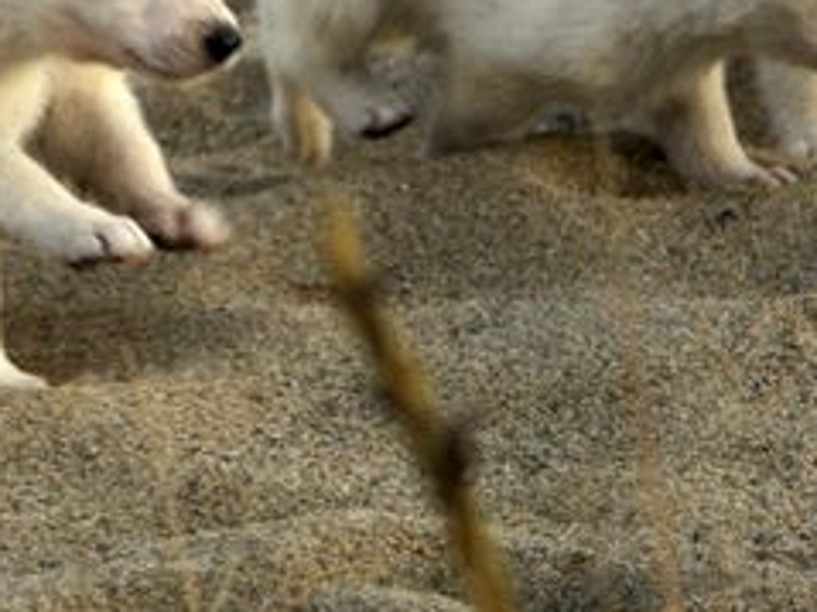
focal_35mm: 338
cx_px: -455
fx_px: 7973
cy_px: -133
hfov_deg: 5.8
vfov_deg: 4.4
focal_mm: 70
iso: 100
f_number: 4
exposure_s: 1/250
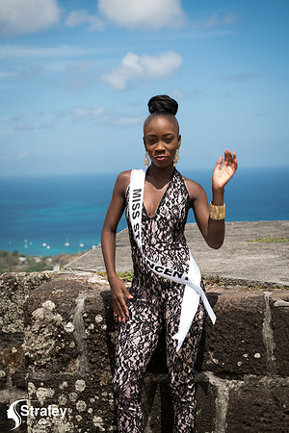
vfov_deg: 32.4
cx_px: 144
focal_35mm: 62
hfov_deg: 21.9
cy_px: 216
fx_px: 747
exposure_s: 1/160
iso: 64
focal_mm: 62
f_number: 5.6
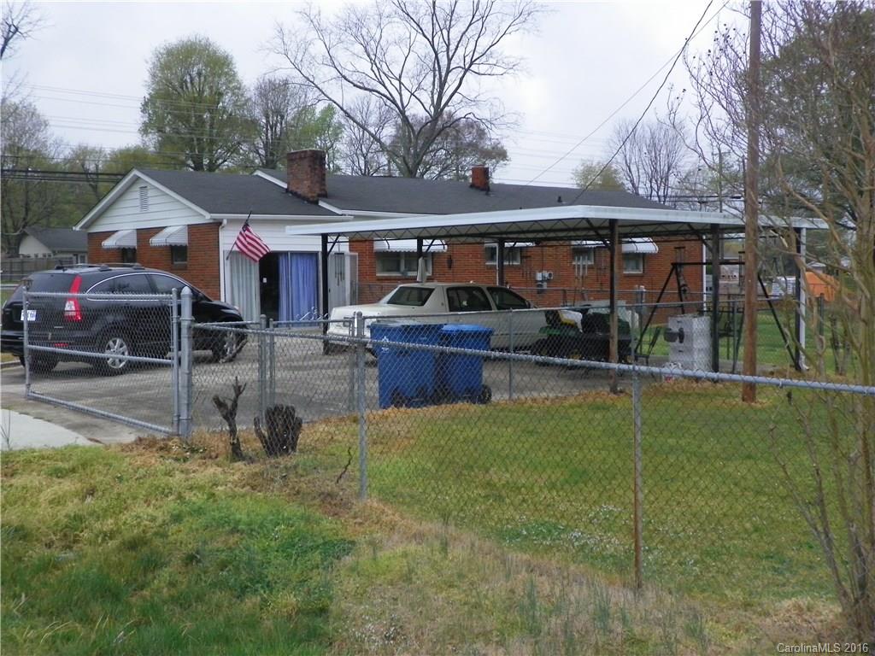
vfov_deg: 31.5
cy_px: 328
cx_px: 438
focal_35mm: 46
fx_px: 1163
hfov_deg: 41.2
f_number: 3.2
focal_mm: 8.2
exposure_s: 1/160
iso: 200
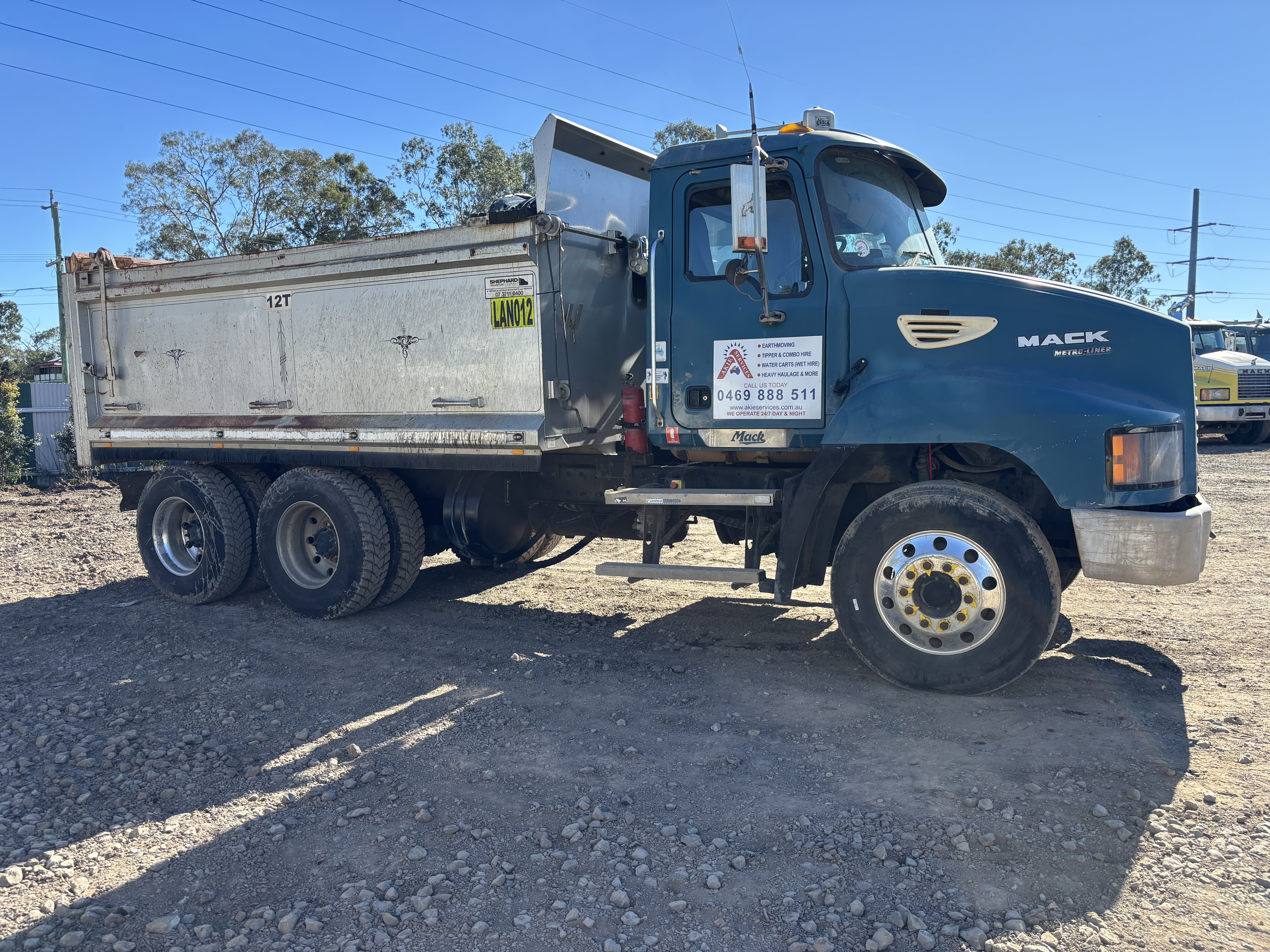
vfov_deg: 53.1
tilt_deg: -5.1
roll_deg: +0.3
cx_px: 635
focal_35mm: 26
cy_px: 476
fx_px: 954
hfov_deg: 67.3
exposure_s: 1/1126
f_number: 1.6
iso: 50
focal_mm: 5.96
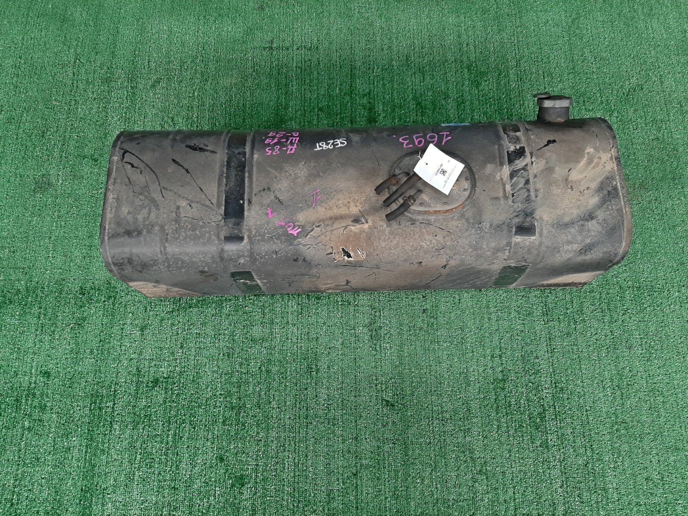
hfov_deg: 67.3
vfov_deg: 53.1
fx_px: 517
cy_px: 258
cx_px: 344
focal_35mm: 26
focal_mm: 3.93
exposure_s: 1/50
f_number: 1.7
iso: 65
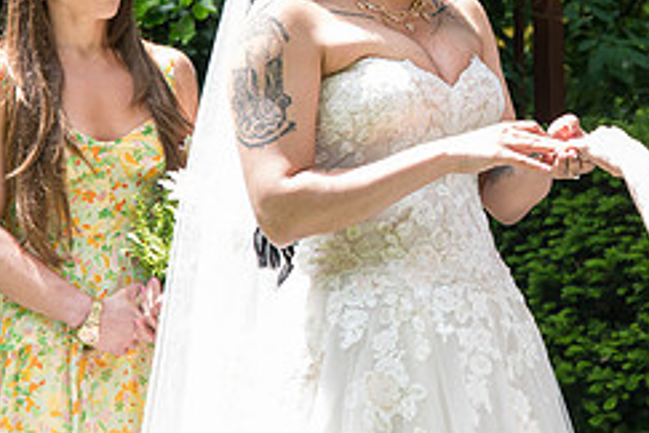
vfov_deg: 8.2
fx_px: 3010
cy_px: -15
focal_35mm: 167
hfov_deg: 12.3
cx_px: 459
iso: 500
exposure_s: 1/400
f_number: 5
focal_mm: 70
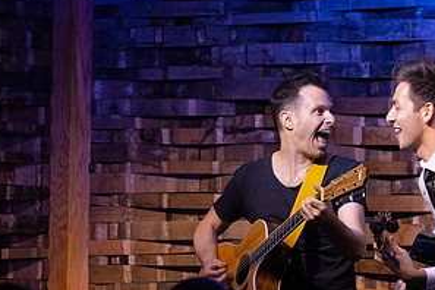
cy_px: 144
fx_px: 3069
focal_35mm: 254
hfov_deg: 8.1
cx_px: 379
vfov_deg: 5.4
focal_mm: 130
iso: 6400
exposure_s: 1/200
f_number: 6.3
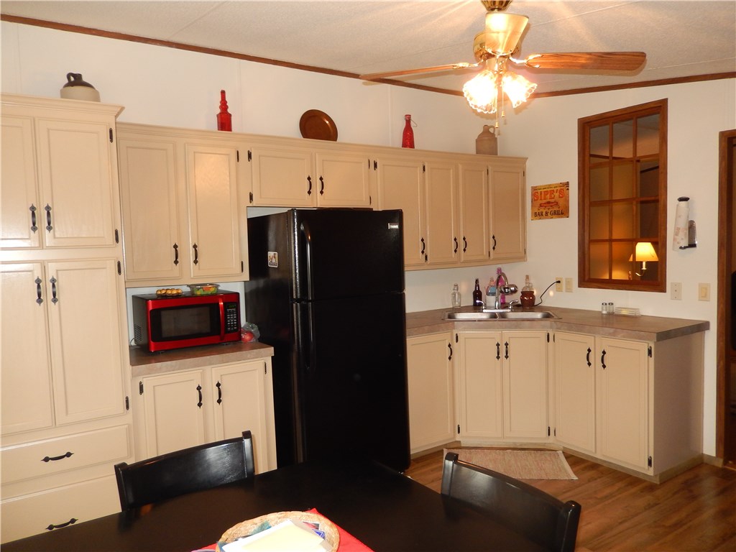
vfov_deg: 54.9
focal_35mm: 25
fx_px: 532
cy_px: 276
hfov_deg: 69.4
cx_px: 368
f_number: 3.4
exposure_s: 1/30
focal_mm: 4.5
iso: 220
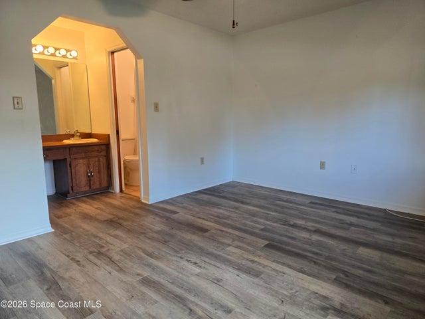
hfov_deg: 73.9
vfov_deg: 58.9
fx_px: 282
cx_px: 212
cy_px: 160
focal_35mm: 23
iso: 160
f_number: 1.7
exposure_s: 1/120
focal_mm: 6.3
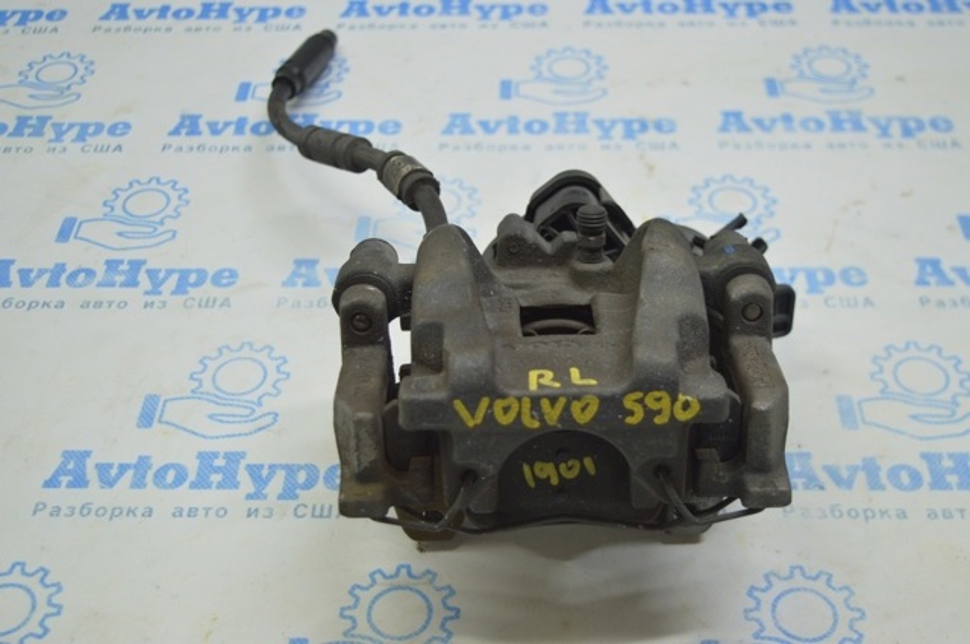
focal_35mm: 51
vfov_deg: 26.4
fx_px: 1372
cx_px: 485
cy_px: 322
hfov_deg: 38.9
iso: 400
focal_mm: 34
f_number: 4.5
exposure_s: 1/40
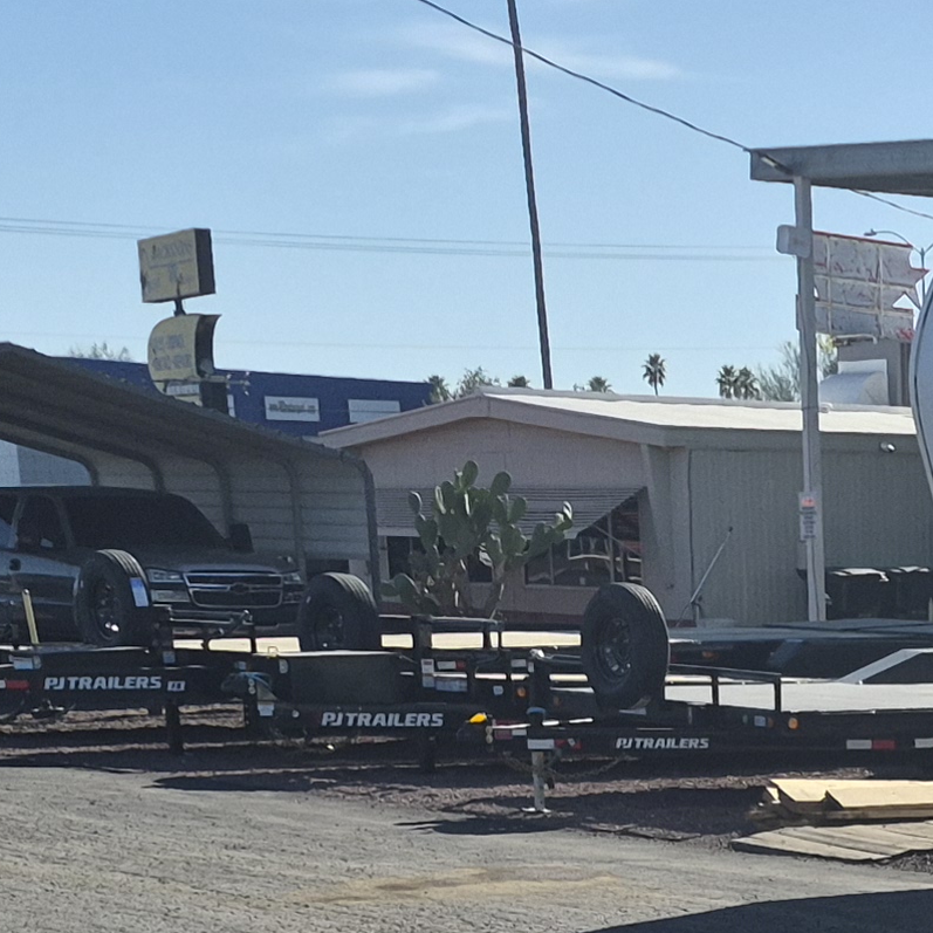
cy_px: 1656
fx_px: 3110
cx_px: 1106
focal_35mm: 102
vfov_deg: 14.9
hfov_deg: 16.4
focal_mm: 5.4
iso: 80
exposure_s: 1/7488
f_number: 1.8
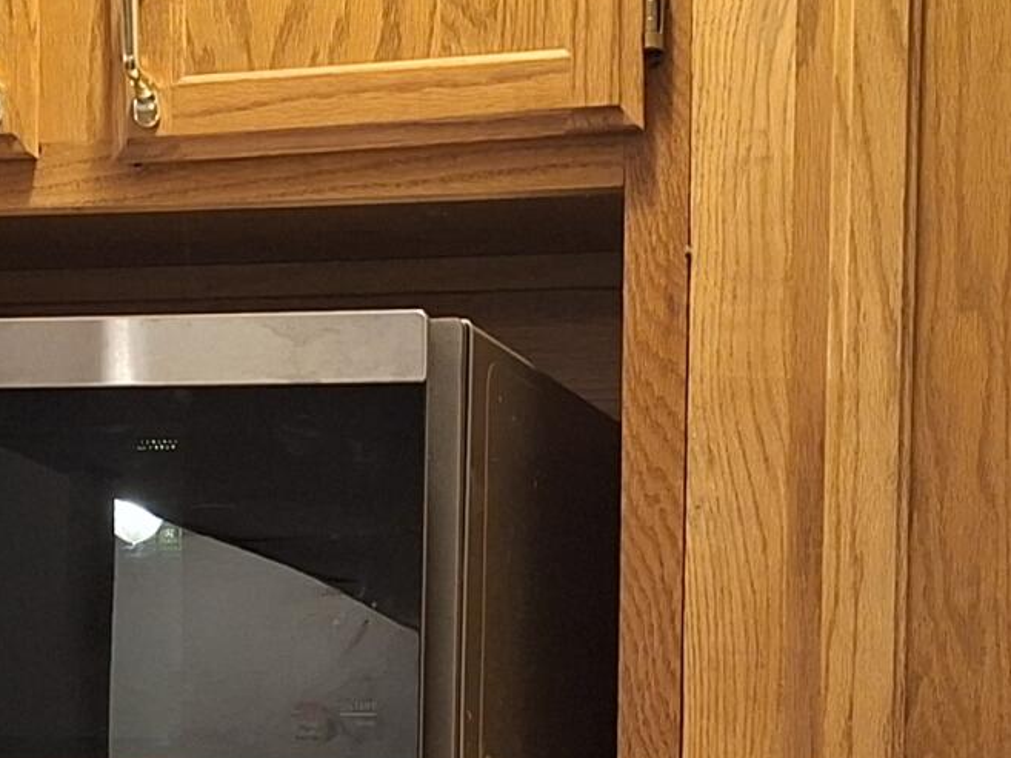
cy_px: 1075
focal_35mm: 105
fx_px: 3067
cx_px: 654
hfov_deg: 18.7
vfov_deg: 13.4
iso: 320
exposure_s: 1/30
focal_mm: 5.54
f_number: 1.8
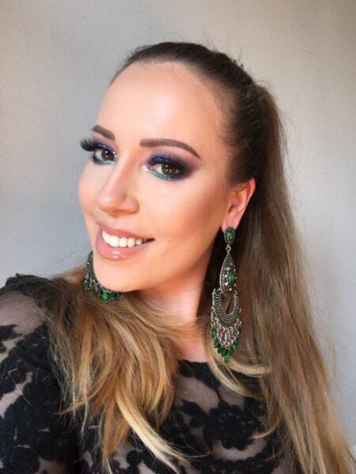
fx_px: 425
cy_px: 237
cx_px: 178
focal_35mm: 31
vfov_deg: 58.4
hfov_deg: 45.4
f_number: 2.2
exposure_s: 1/100
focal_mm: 2.65
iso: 40
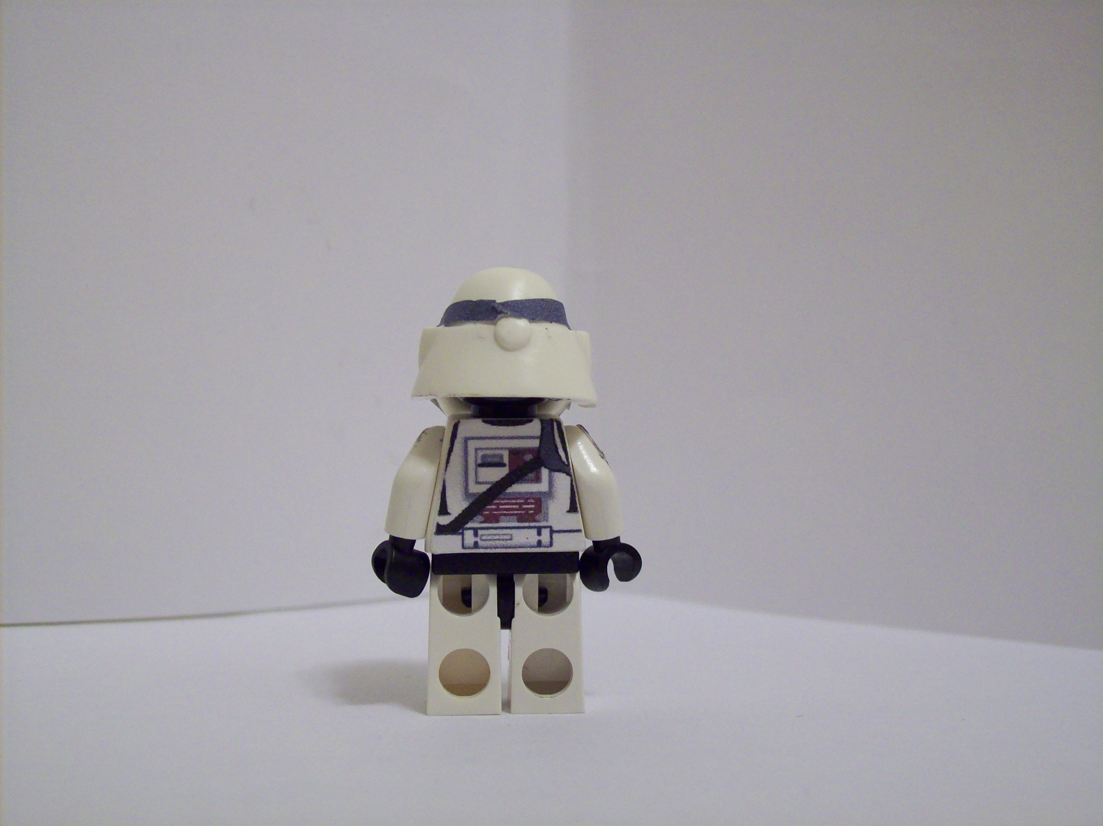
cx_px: 552
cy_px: 413
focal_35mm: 45
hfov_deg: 42.1
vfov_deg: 32.2
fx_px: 1433
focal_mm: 7.6
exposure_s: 1/8
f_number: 3
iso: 170
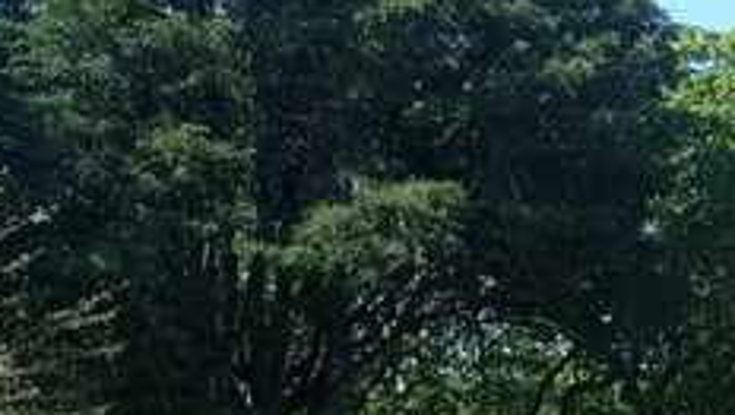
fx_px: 2633
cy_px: 859
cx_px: 97
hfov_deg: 15.7
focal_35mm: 135
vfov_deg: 8.5
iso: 118
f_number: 2.2
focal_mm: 3.79
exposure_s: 1/643
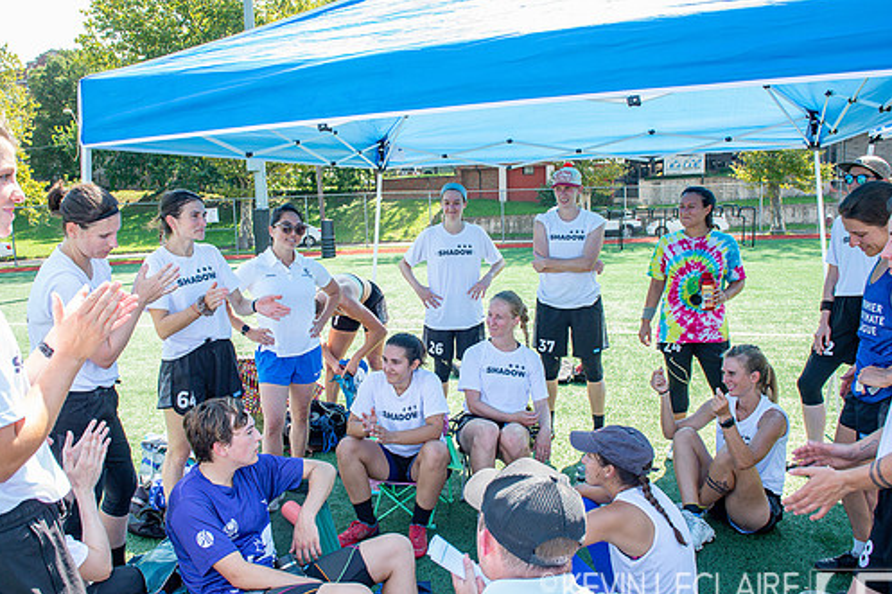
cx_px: 422
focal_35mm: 28
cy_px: 314
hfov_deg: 65.4
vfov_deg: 46.4
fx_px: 694
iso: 800
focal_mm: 24
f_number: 8
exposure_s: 1/320
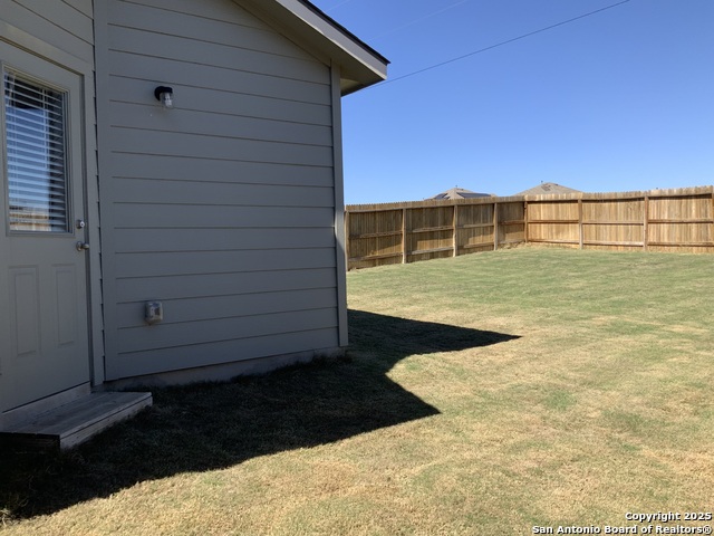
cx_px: 357
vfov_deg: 48.2
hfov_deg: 61.7
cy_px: 268
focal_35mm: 29
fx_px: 598
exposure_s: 1/1377
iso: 16
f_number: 1.8
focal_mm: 3
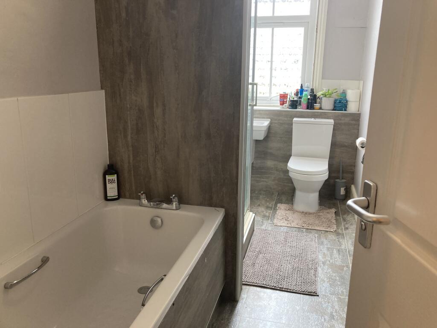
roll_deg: -0.9
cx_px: 218
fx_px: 353
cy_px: 164
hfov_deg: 63.4
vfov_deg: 49.7
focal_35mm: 28
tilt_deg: -13.1
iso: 125
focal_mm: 3.99
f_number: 1.8
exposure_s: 1/50
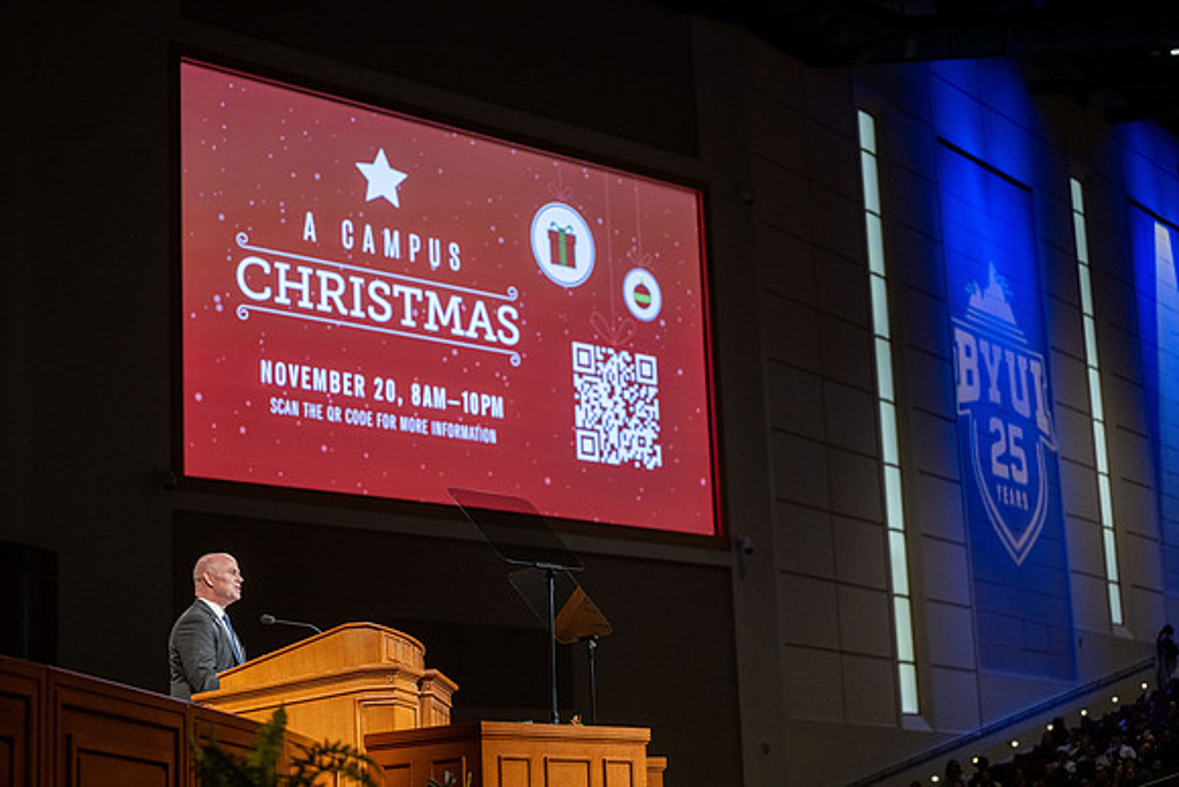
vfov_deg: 19.5
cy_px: 394
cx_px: 590
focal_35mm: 70
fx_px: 2293
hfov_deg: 28.8
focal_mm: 70
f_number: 2.8
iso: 1000
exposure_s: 1/200
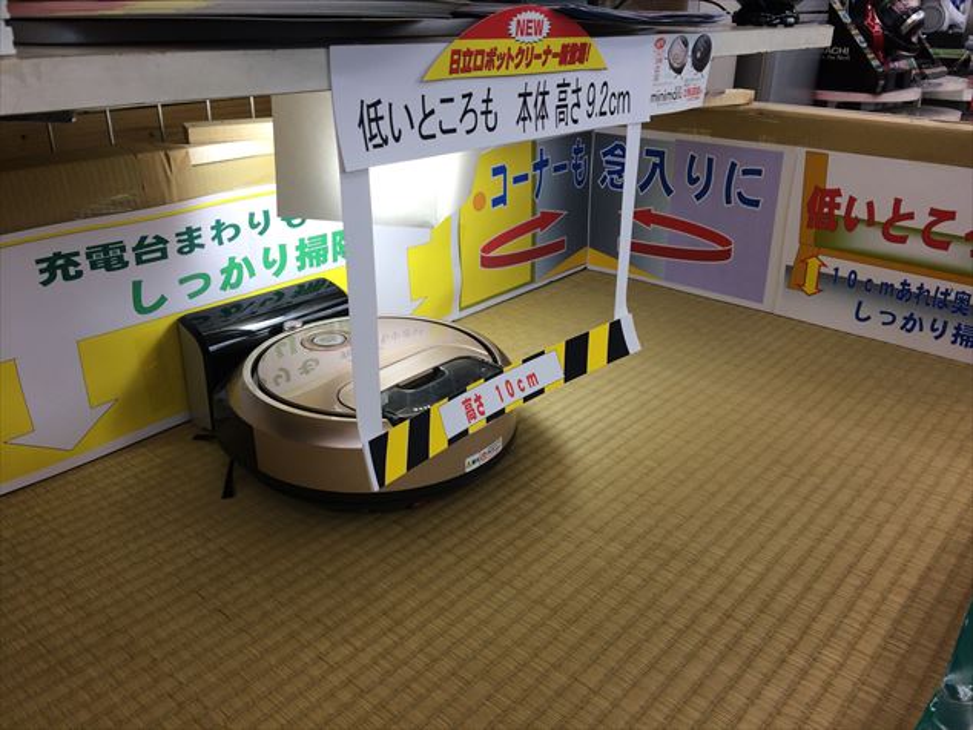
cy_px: 365
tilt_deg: -21.8
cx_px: 486
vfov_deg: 48.3
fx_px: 815
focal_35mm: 29
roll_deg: +0.7
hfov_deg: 61.6
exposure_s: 1/120
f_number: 2.2
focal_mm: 4.15
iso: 50
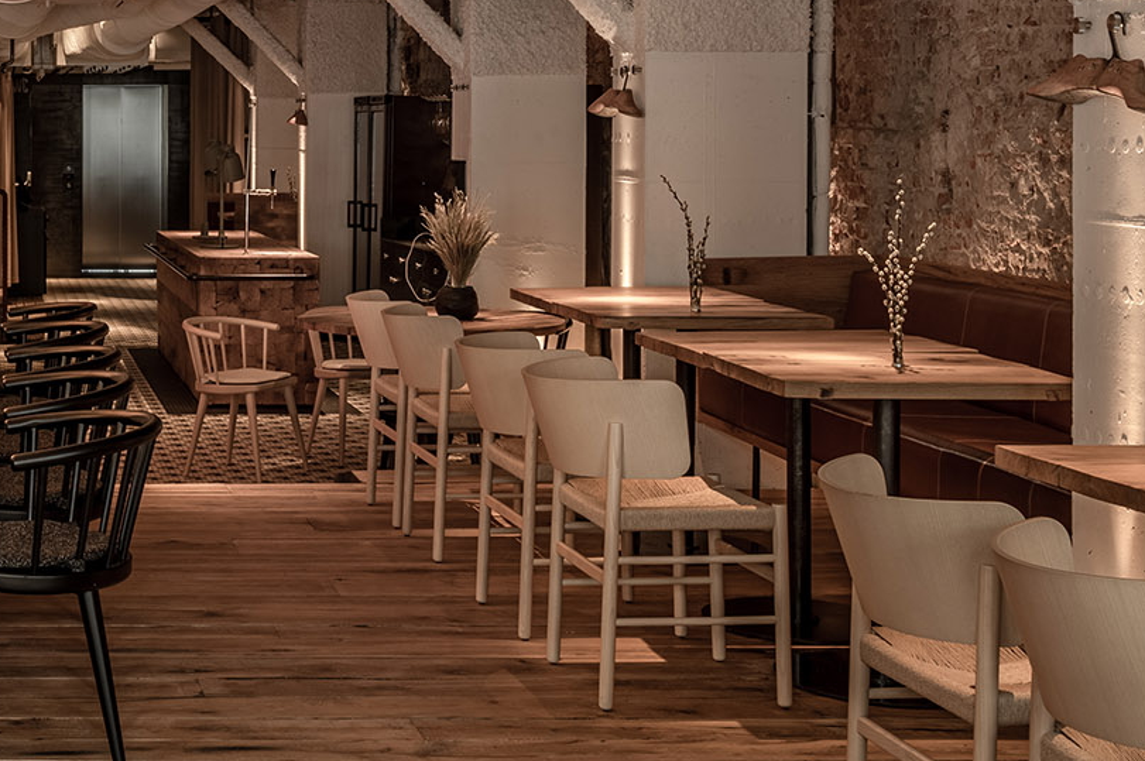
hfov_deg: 28.5
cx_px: -18
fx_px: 2099
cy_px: 126
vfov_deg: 20.3
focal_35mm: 66
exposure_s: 1/6
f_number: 14
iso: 160
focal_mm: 31.5
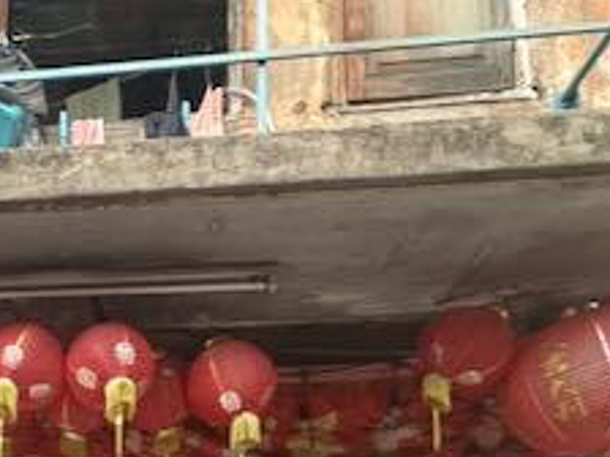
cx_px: 103
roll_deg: +0.5
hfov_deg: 44.1
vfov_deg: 31.5
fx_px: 705
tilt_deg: +9.2
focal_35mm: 40
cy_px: 514
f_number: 2.2
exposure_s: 1/50
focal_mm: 2.22
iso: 500
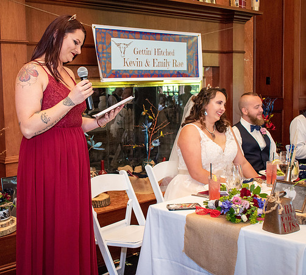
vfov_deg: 33.0
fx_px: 463
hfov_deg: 36.5
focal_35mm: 49
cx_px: 127
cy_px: 138
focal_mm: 27
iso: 1600
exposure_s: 1/60
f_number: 4
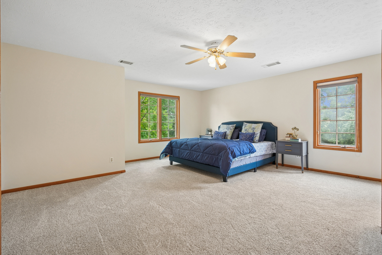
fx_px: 170
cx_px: 191
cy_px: 128
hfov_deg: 96.7
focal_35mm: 16
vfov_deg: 73.7
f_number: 4.5
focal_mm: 16
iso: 400
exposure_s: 1/40
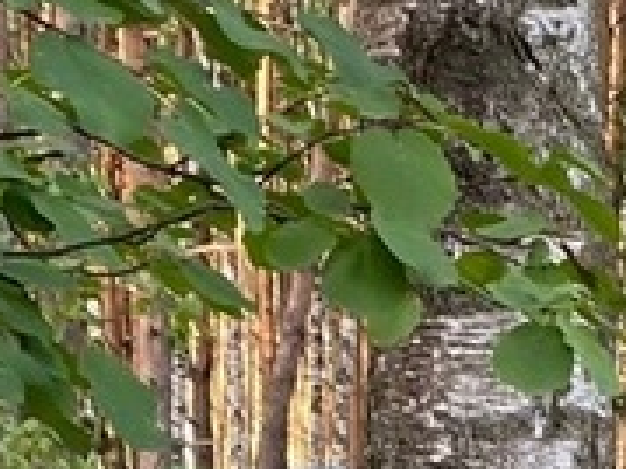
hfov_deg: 13.1
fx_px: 2693
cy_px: 1008
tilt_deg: -8.6
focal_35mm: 149
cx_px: 591
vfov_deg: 9.2
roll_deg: -0.9
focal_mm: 4.25
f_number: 1.8
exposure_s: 1/108
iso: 125
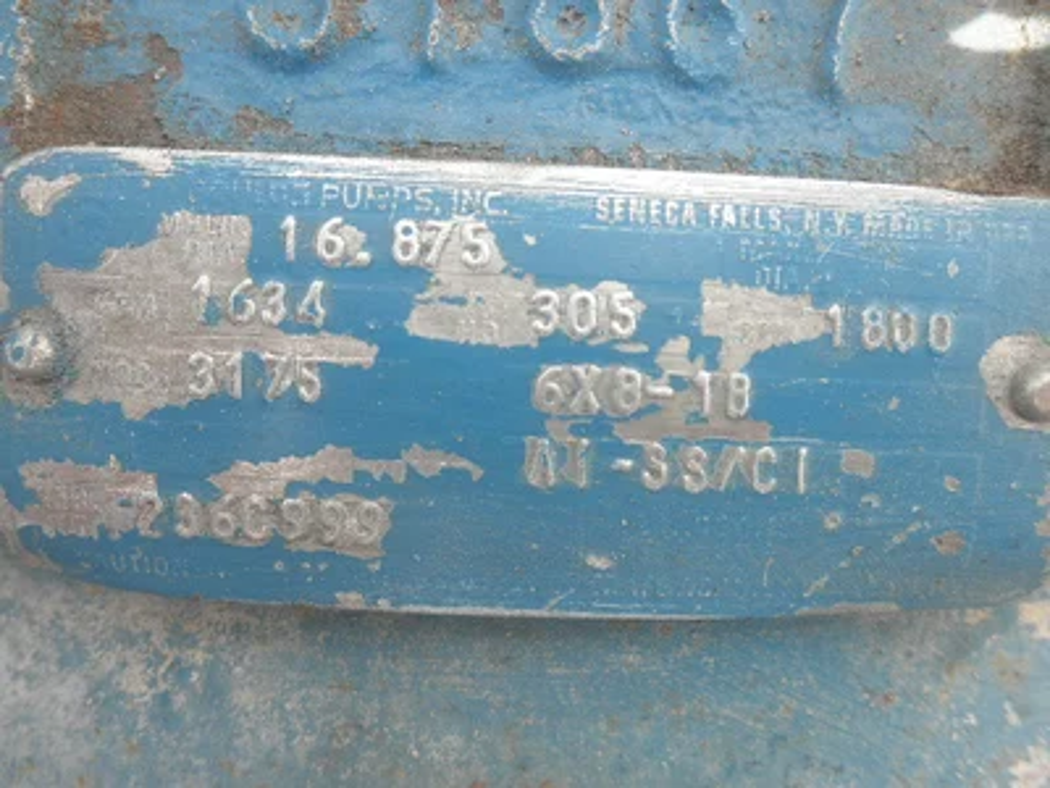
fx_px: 849
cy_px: 394
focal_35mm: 28
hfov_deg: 63.4
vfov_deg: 49.7
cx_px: 525
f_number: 3
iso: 64
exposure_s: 1/250
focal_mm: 5
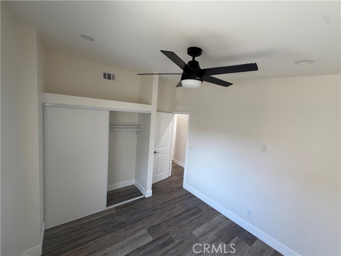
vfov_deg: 85.7
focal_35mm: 14
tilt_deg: -5.4
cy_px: 128
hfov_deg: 102.1
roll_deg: -4.0
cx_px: 170
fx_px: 138
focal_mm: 2.22
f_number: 2.2
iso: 160
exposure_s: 1/120
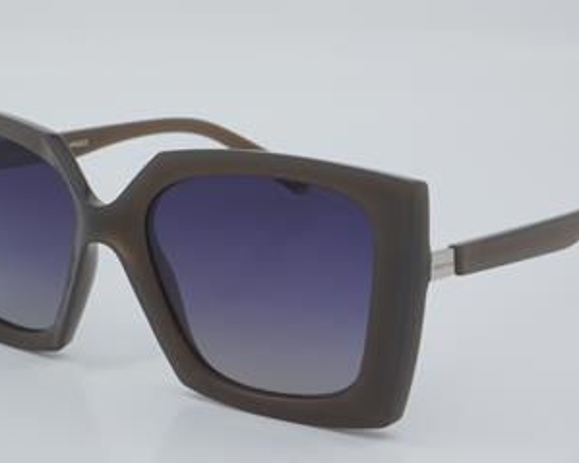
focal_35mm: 94
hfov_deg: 20.4
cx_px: 271
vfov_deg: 16.4
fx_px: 1610
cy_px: 240
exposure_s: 1/4
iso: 100
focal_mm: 50
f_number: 32
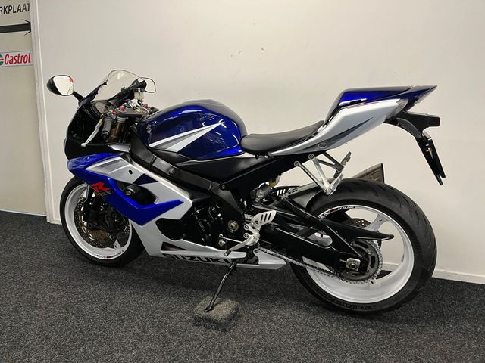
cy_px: 182
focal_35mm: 26
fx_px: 364
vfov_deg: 53.1
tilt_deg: -10.3
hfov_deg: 67.3
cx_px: 242
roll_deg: -0.8
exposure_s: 1/50
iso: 100
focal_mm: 5.1
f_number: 1.6
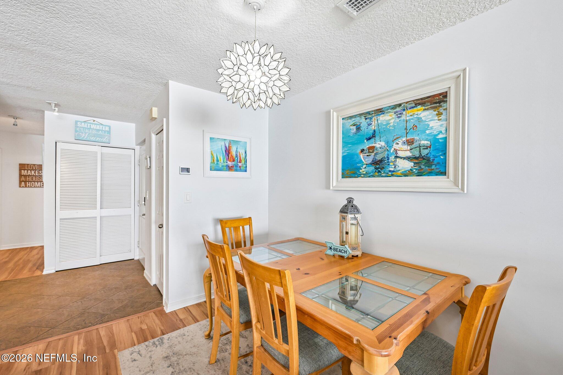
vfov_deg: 75.5
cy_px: 188
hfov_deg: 98.5
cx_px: 282
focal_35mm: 16
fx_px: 242
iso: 400
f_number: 8
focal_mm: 15.5
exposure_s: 1/15
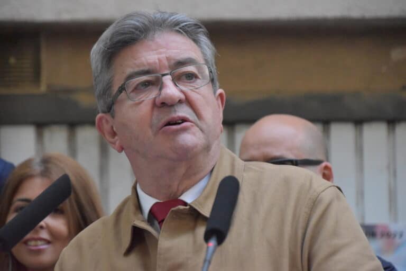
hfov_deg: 9.5
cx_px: 203
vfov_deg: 6.3
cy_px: 136
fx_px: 2453
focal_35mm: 218
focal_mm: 145
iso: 9000
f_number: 6
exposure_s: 1/500
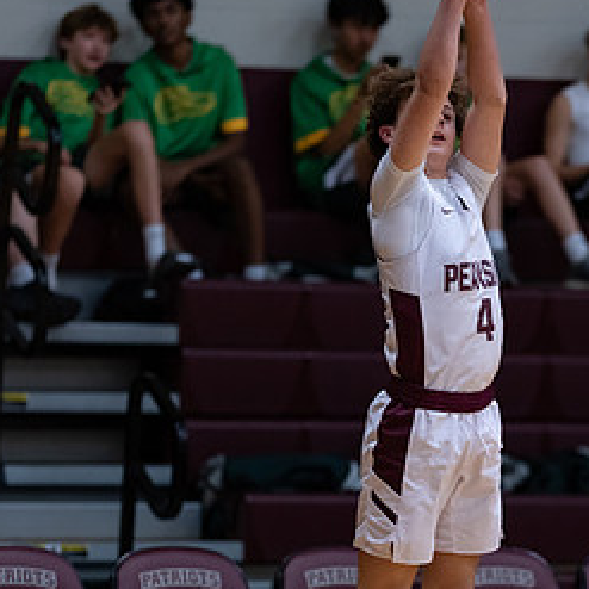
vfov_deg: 5.9
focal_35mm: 296
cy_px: 420
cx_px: 474
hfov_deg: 5.9
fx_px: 5698
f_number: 1.8
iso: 1250
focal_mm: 135
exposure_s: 1/1000
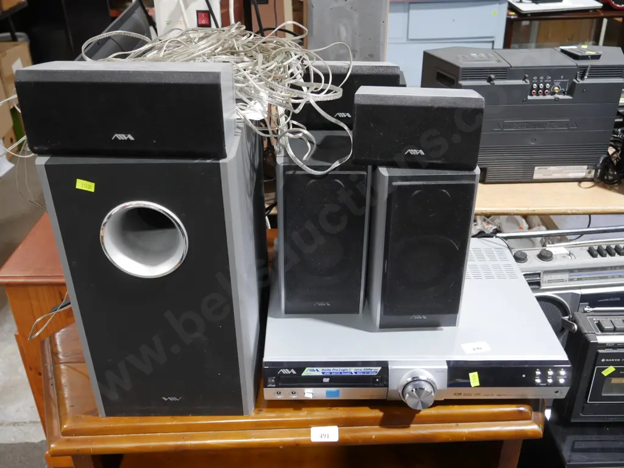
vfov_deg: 39.7
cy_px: 234
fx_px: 649
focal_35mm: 36
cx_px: 312
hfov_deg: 51.4
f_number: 4
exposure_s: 1/60
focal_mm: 18
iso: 800
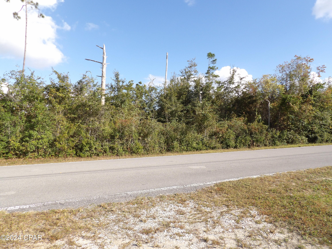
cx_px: 166
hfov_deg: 71.6
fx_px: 230
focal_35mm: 24
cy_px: 124
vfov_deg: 56.8
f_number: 3.2
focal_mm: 4.3
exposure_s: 1/920
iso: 100
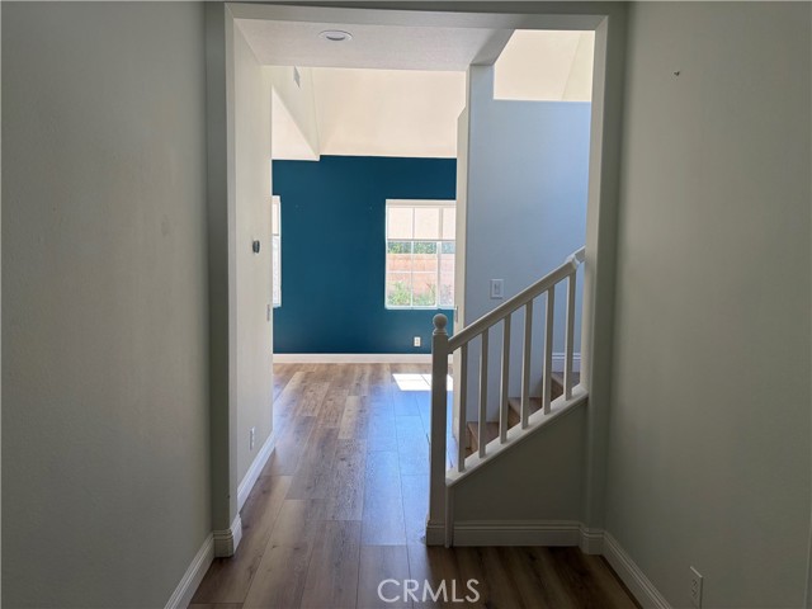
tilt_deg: -4.6
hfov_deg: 67.3
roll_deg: -1.1
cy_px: 304
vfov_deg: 53.1
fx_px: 610
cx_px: 406
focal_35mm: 26
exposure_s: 1/181
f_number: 1.6
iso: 80
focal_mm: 5.96
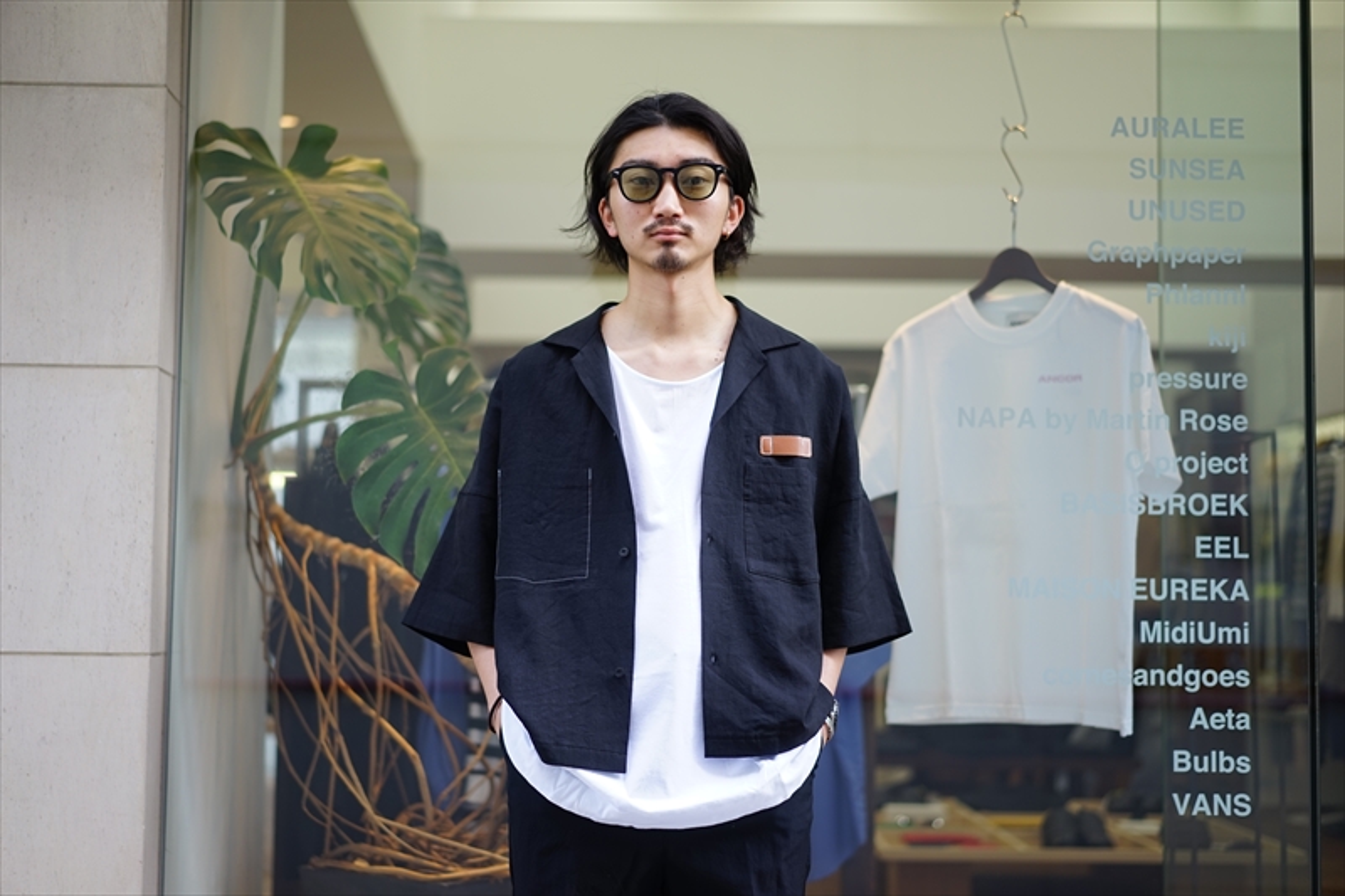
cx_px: 672
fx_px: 2054
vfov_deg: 24.6
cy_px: 448
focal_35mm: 55
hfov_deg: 36.3
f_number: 1.8
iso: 100
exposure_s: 1/160
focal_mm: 55
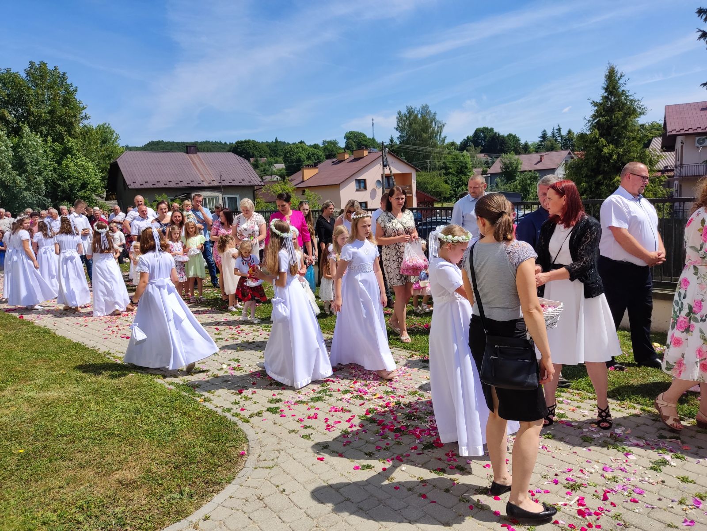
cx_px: 354
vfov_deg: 54.9
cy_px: 266
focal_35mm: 25
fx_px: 511
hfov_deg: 69.4
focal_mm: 4.71
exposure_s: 1/1583
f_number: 1.79
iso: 50
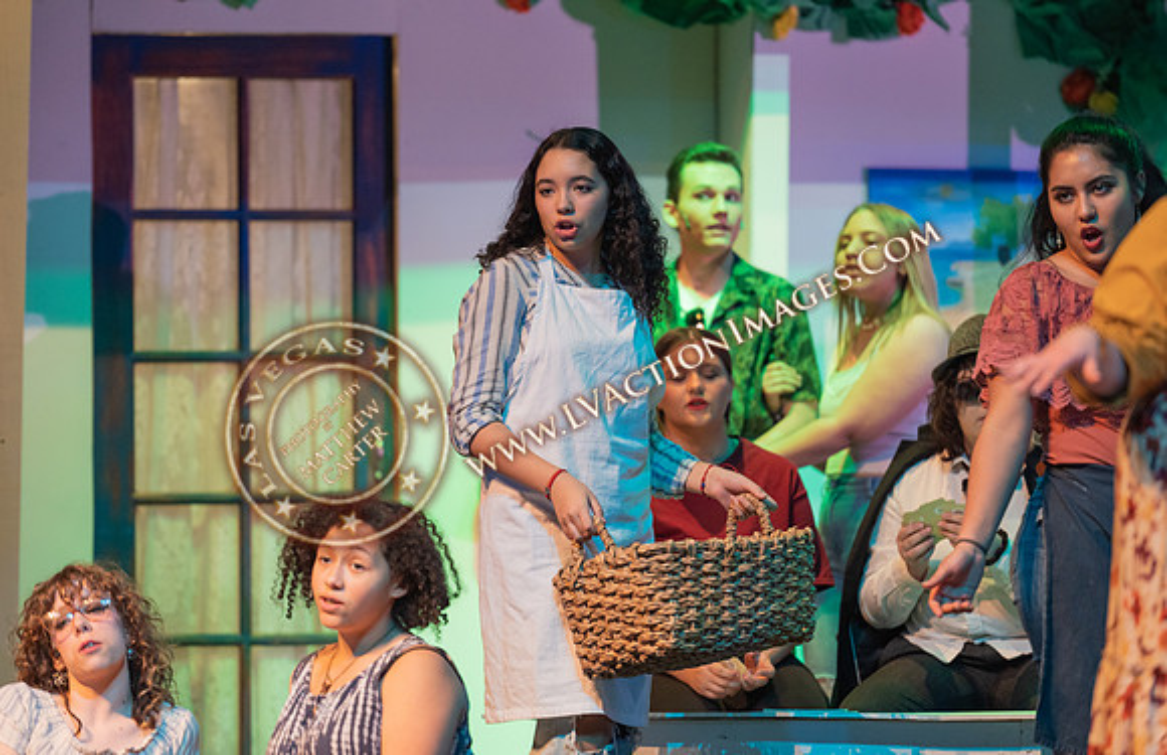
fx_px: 6553
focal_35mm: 204
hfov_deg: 10.2
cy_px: 363
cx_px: 590
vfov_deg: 6.6
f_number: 2.8
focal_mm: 200
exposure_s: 1/250
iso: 2000
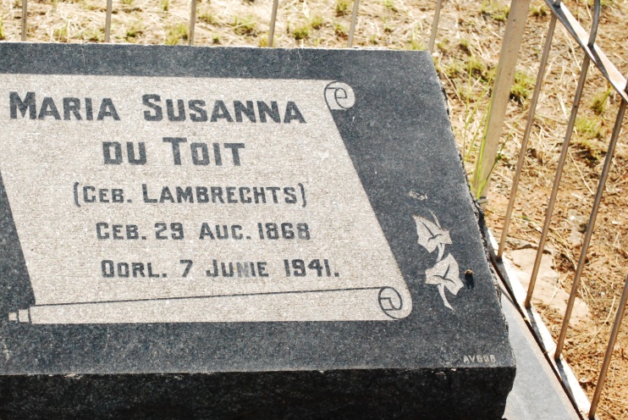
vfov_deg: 15.7
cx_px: 196
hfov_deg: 23.2
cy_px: 228
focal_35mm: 87
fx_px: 1519
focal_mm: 42
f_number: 5.3
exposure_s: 1/4000
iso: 1600
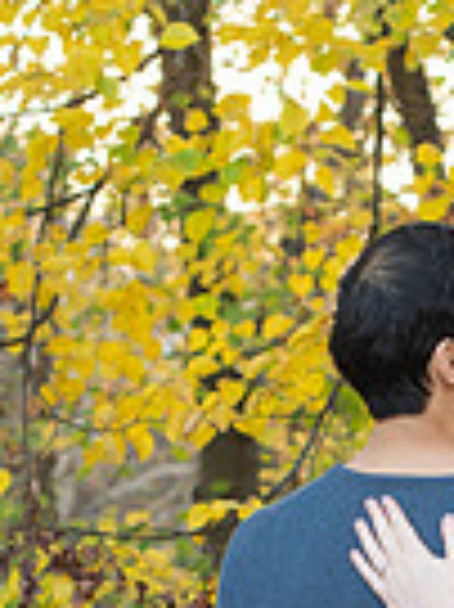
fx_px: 2802
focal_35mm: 160
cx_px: 564
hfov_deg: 9.1
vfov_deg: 12.0
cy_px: 815
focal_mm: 50
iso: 1000
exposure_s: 1/400
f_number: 3.5
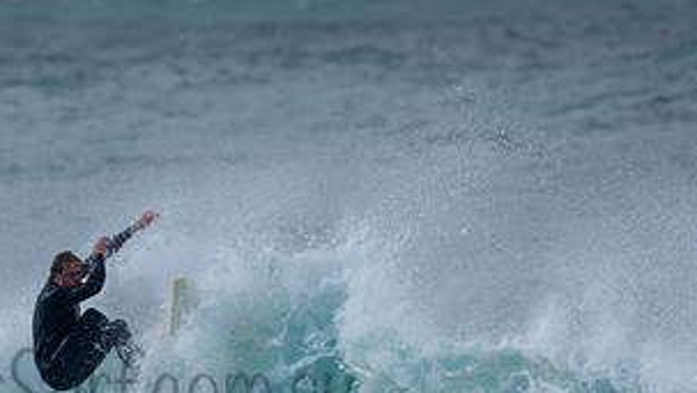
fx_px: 26672
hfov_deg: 1.5
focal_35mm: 1442
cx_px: 110
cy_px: 364
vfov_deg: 0.8
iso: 100
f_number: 6.3
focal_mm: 480
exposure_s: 1/500
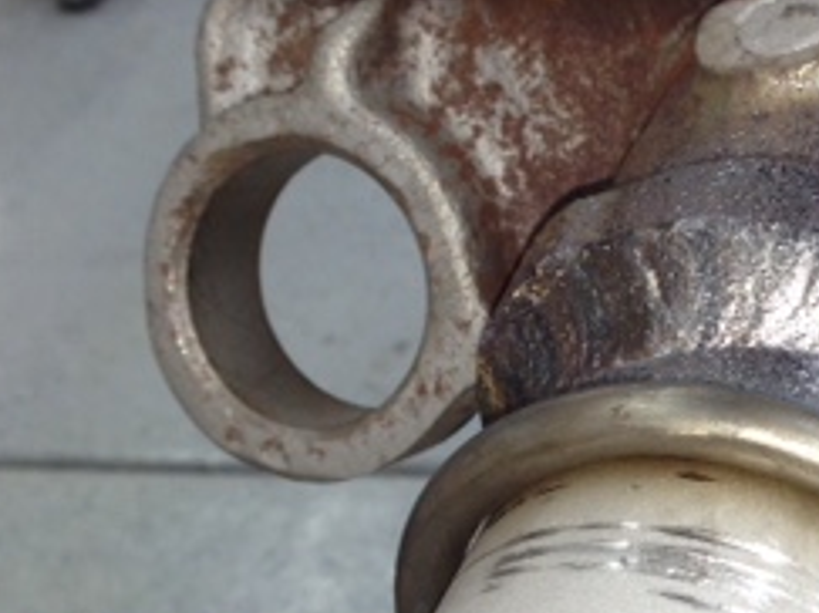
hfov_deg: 21.9
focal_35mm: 87
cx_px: 762
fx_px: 2057
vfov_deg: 16.9
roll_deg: +13.6
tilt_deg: -36.7
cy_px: 232
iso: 50
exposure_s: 1/44
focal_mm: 4.12
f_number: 2.4
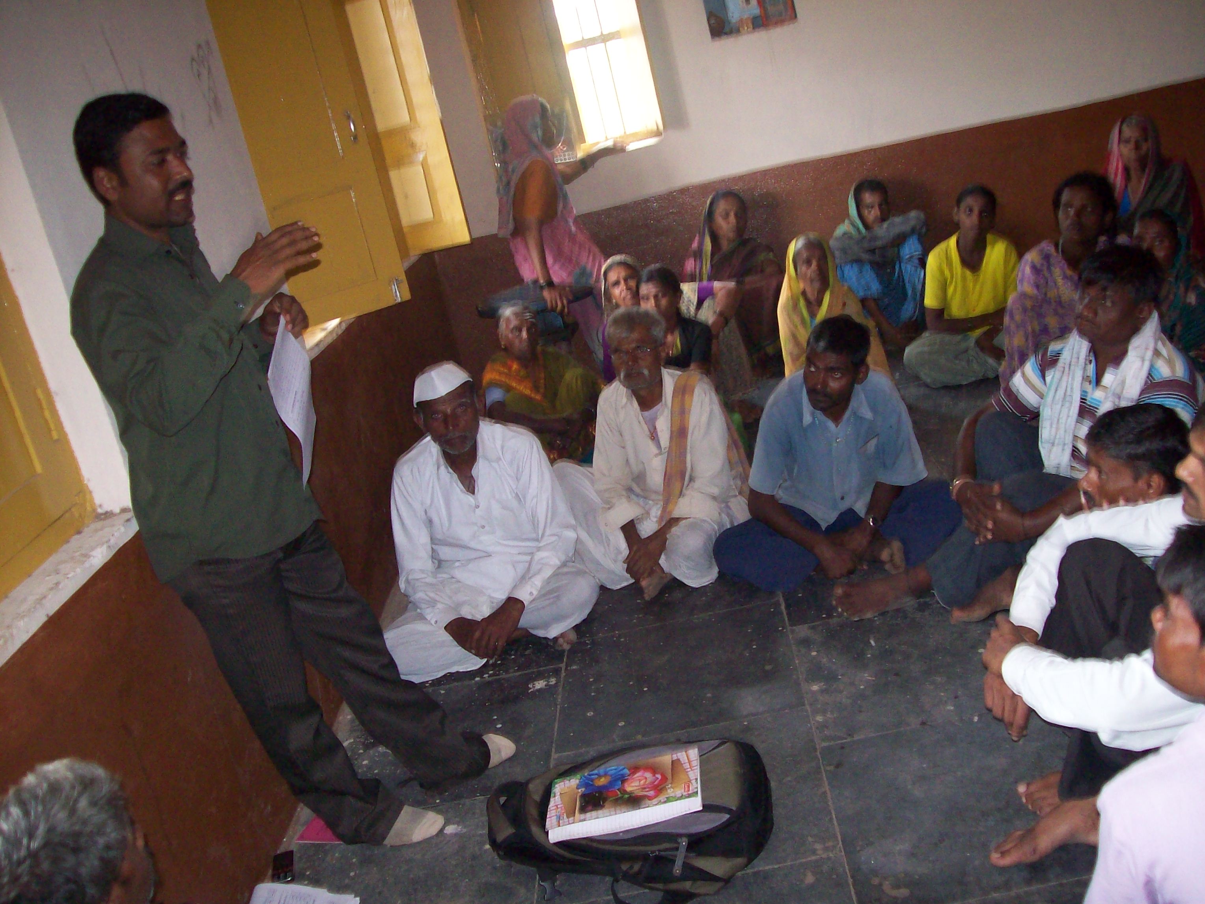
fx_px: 1253
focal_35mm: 36
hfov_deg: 51.4
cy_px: 452
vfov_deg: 39.7
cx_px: 602
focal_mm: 6
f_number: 2.7
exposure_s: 1/16
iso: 200
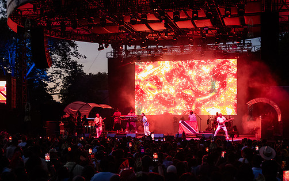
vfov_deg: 23.0
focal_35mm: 56
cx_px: 147
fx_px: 441
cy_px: 131
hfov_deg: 36.3
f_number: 3.2
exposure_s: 1/320
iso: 4000
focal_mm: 38
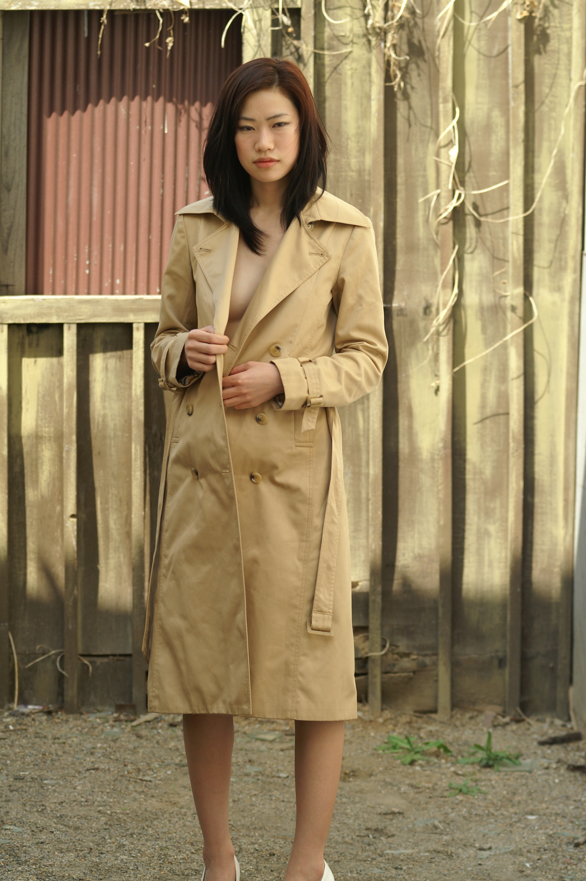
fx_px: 2935
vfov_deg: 17.1
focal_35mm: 120
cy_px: 440
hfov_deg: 11.4
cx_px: 293
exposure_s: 1/640
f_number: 4.5
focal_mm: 80
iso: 200
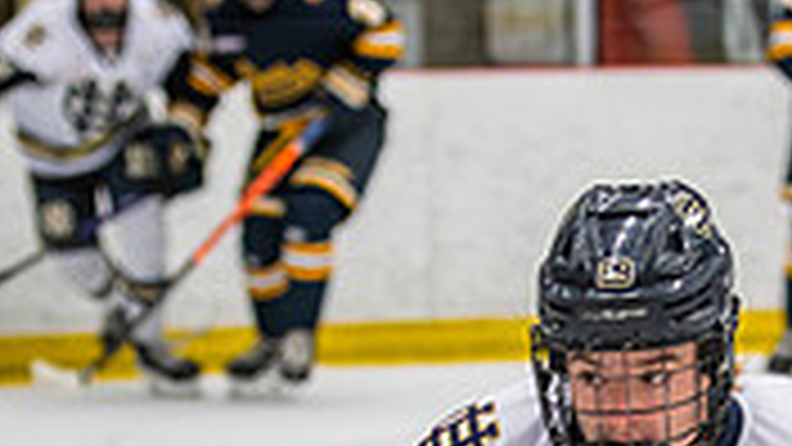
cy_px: 813
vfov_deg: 3.4
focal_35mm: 350
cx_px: 605
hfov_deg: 6.2
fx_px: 7350
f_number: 3.2
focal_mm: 82
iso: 2000
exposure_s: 1/640
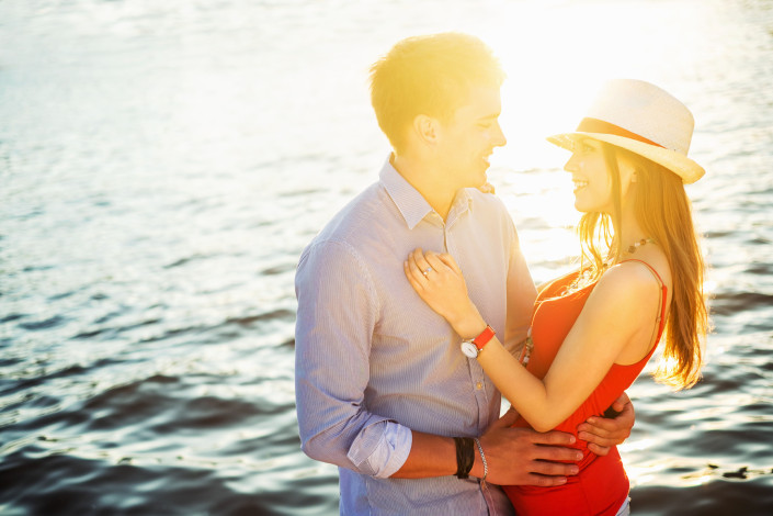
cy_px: 258
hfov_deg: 37.5
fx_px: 1138
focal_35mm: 53
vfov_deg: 25.5
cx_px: 386
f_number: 2
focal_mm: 35
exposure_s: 1/1000
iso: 200
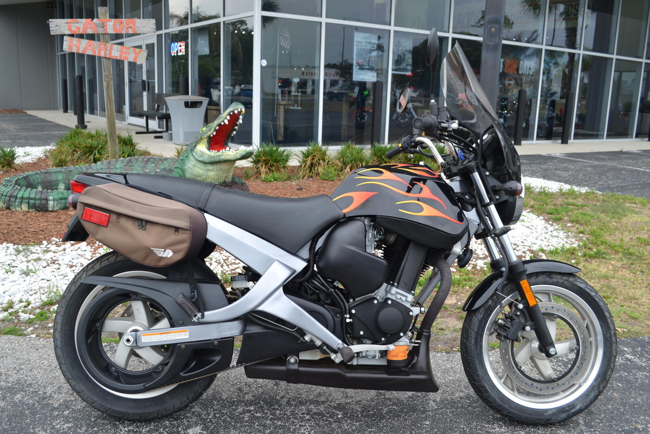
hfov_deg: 57.2
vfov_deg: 40.0
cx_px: 325
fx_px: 596
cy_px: 217
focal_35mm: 33
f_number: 5.6
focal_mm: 22
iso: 110
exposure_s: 1/125
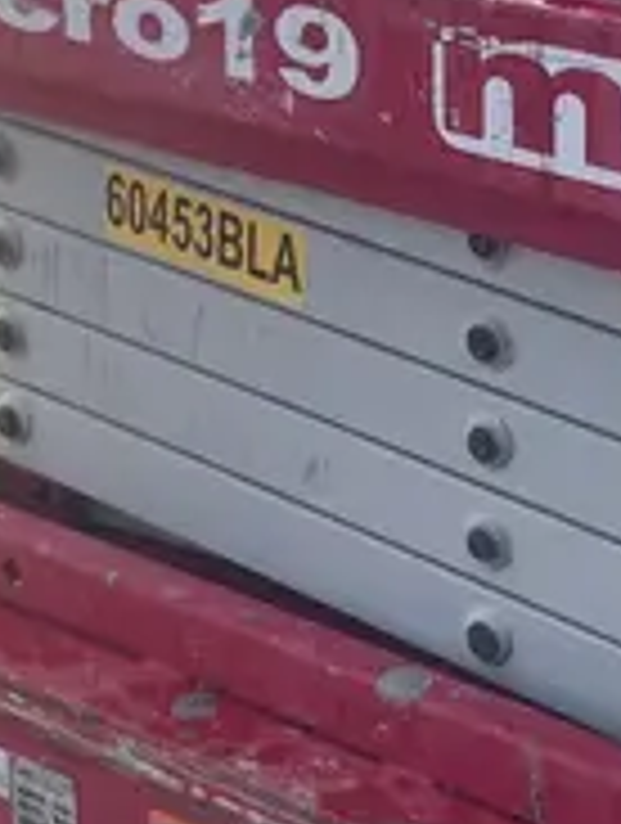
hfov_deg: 14.0
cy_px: 83
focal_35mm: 104
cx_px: 652
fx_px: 2479
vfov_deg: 18.5
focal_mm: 4.2
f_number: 1.6
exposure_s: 1/1125
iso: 32
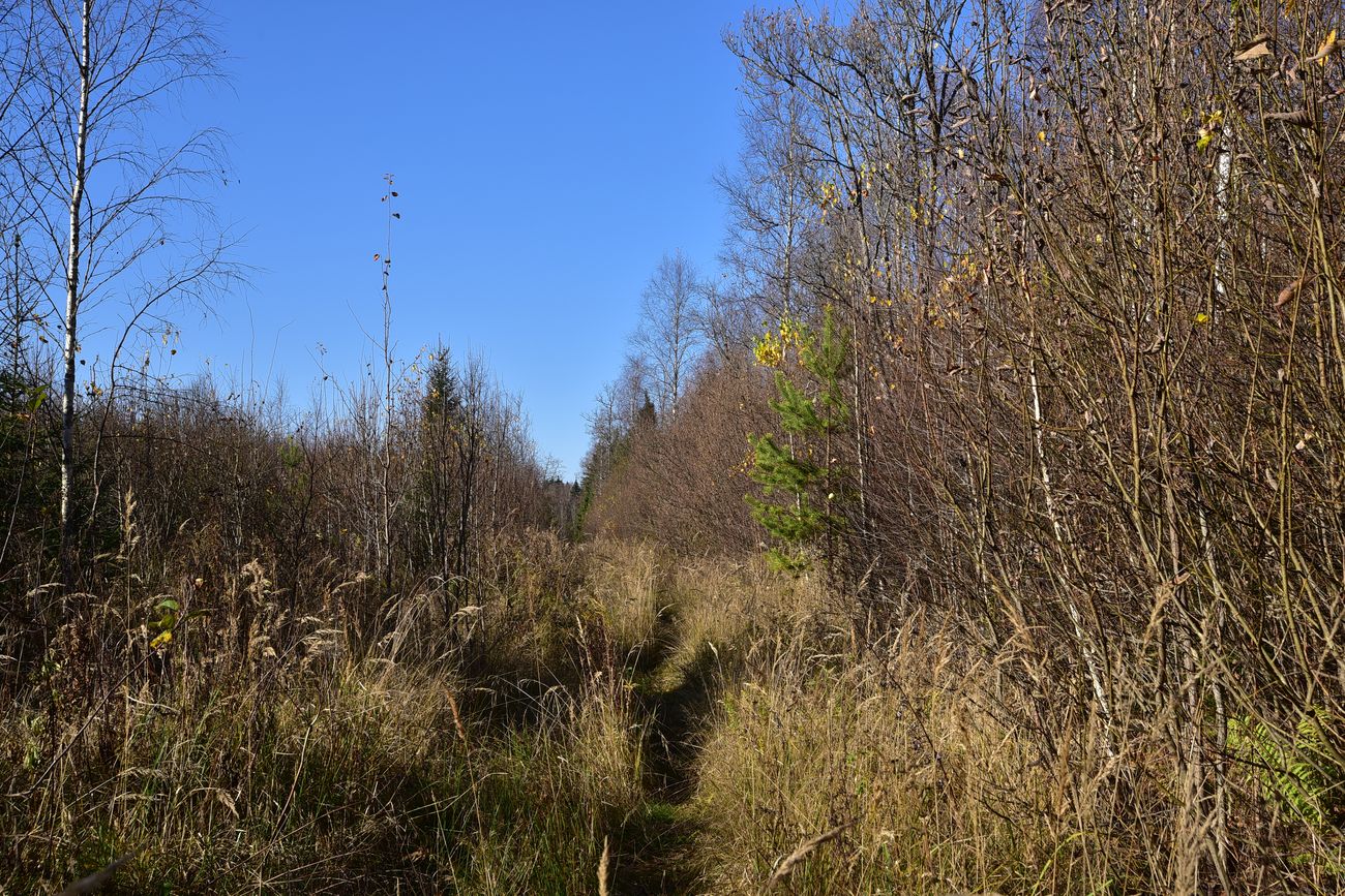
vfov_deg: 29.3
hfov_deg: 42.7
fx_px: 1719
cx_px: 672
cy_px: 448
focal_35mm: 46
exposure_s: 1/125
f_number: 14
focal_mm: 46
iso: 160
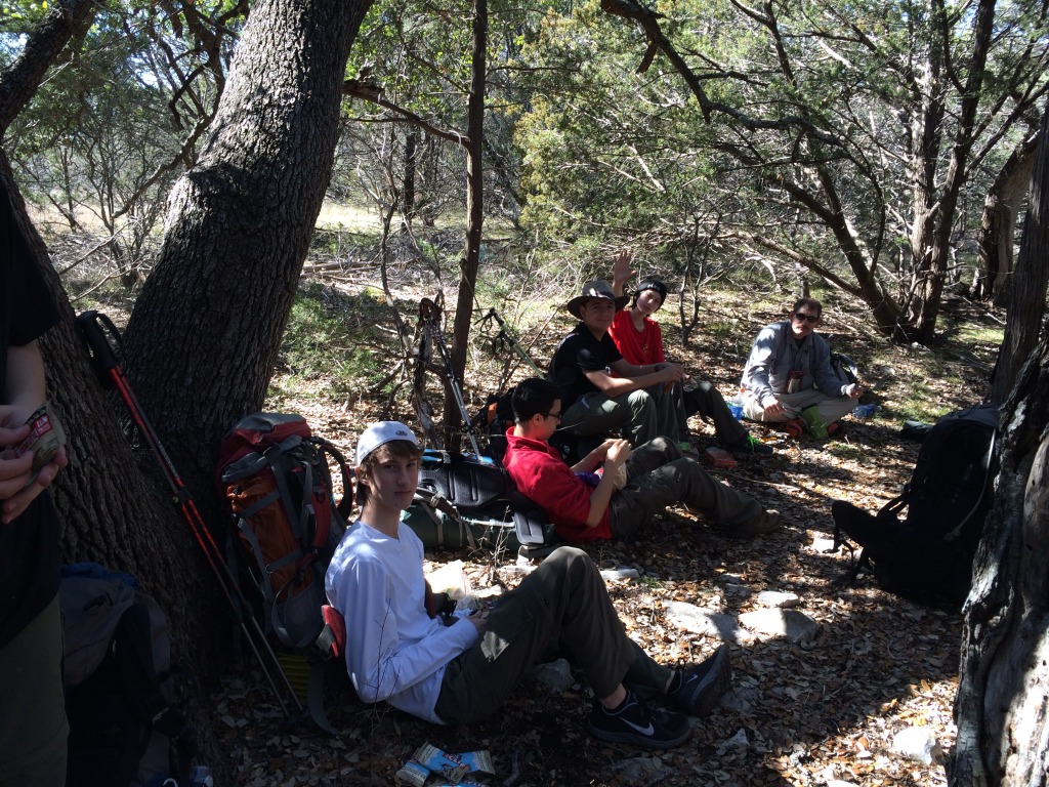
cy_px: 394
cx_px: 524
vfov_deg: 48.2
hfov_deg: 61.7
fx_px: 879
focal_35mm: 29
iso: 32
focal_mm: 4.15
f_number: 2.2
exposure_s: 1/189
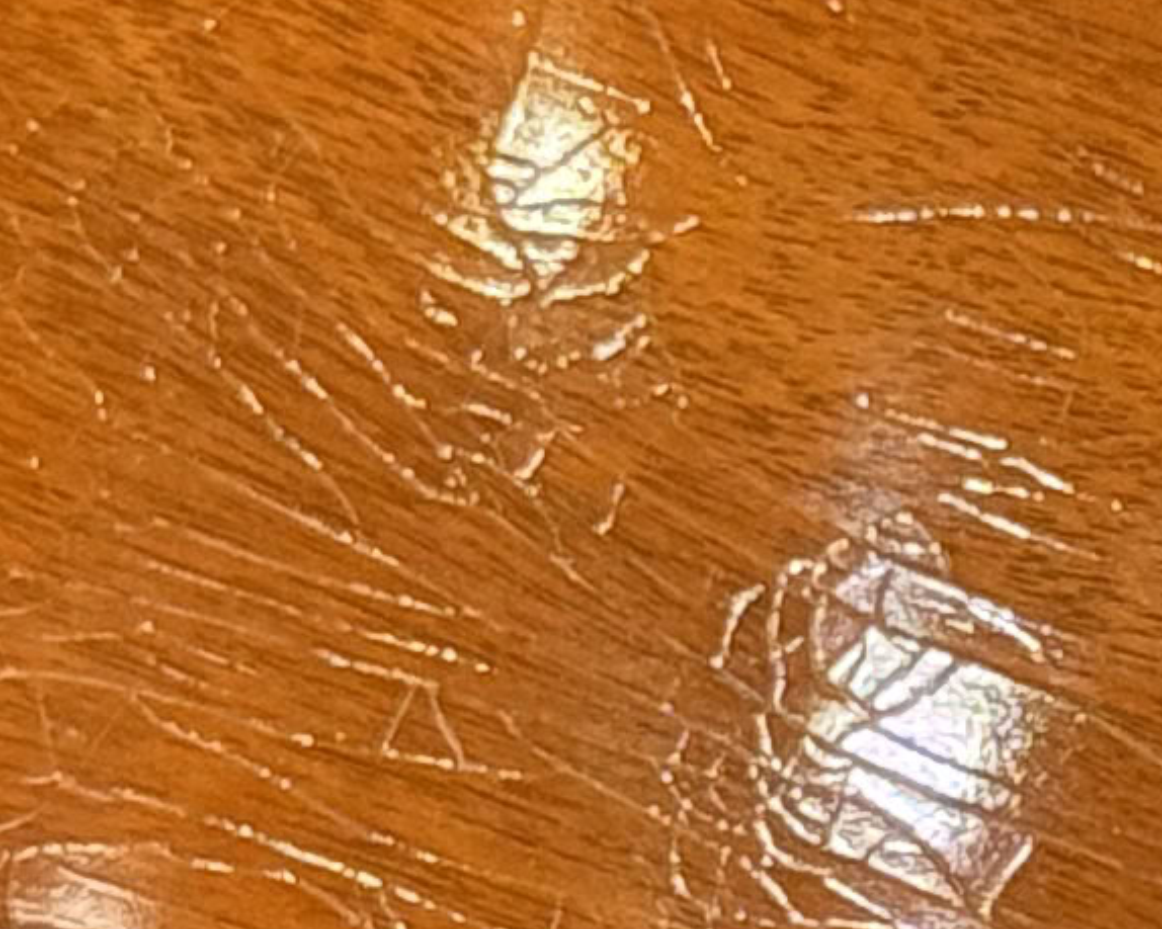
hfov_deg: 5.8
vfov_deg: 4.7
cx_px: 1646
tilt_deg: -62.9
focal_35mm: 329
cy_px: 1170
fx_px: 11313
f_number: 1.78
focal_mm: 6.76
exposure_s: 1/60
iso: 250
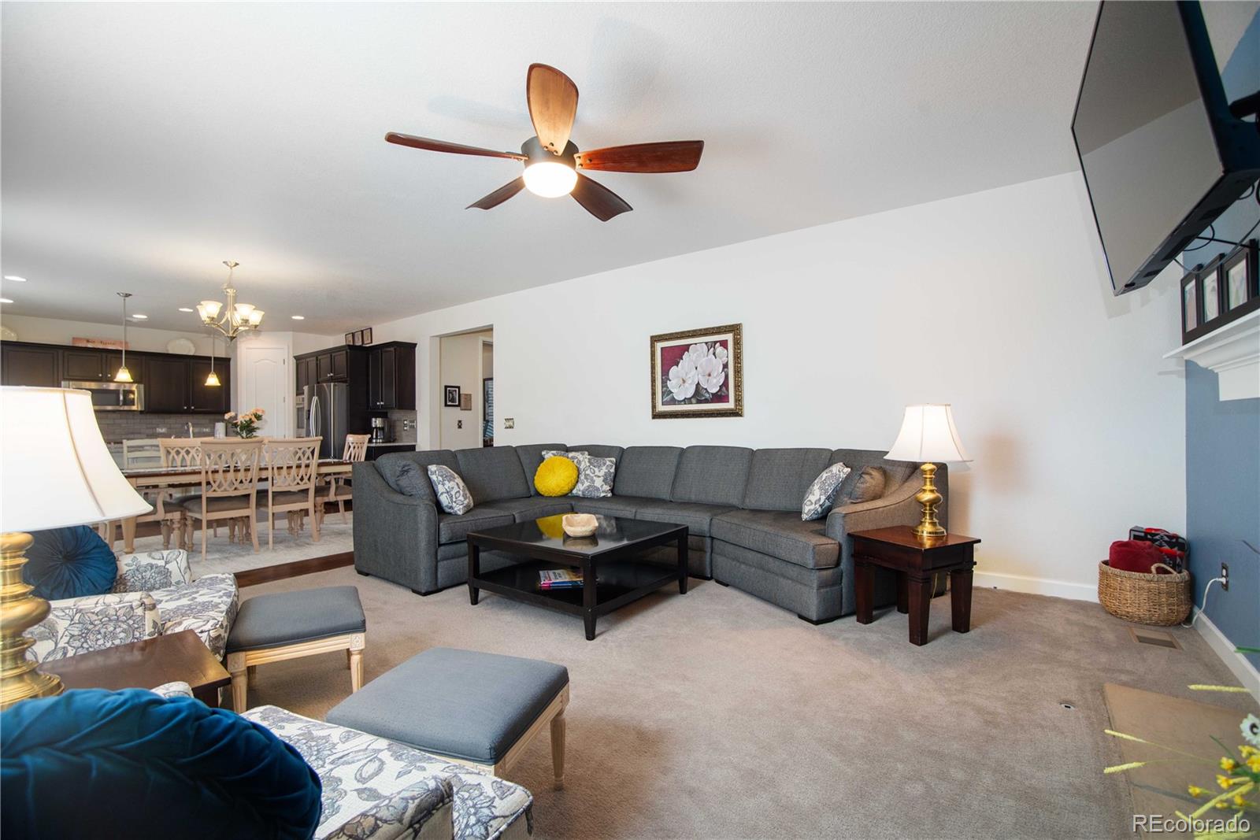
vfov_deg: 77.3
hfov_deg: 100.4
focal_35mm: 15
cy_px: 420
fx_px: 525
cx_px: 630
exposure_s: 1/13
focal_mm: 15
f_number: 9
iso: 500
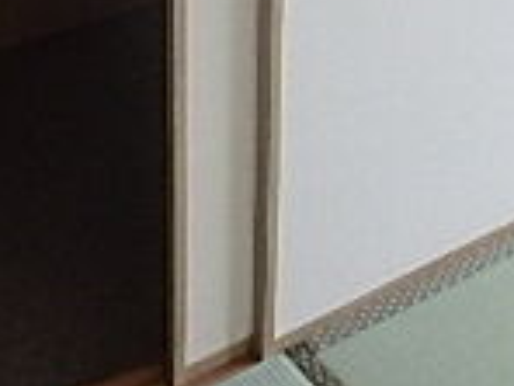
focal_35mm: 91
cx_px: 104
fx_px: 1351
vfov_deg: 13.6
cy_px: -417
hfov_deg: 21.3
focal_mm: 3.7
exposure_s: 1/50
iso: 200
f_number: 3.5
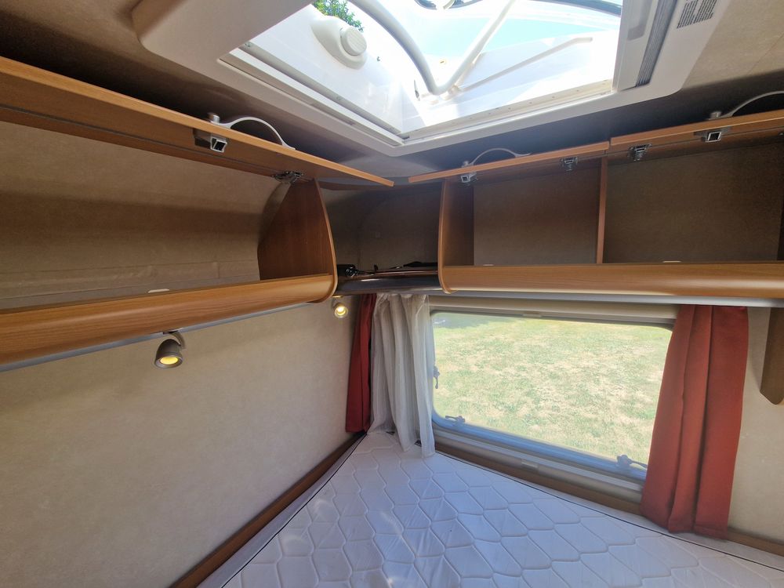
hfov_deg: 106.2
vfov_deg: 89.9
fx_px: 294
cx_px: 392
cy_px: 294
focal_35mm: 13
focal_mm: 2.2
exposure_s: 1/280
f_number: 2.2
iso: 50
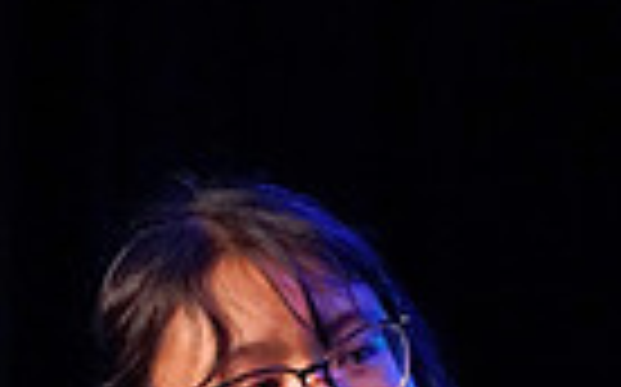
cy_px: 909
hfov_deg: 3.1
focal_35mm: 674
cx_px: 238
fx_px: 11392
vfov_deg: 1.9
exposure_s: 1/250
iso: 4000
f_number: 5.6
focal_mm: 135
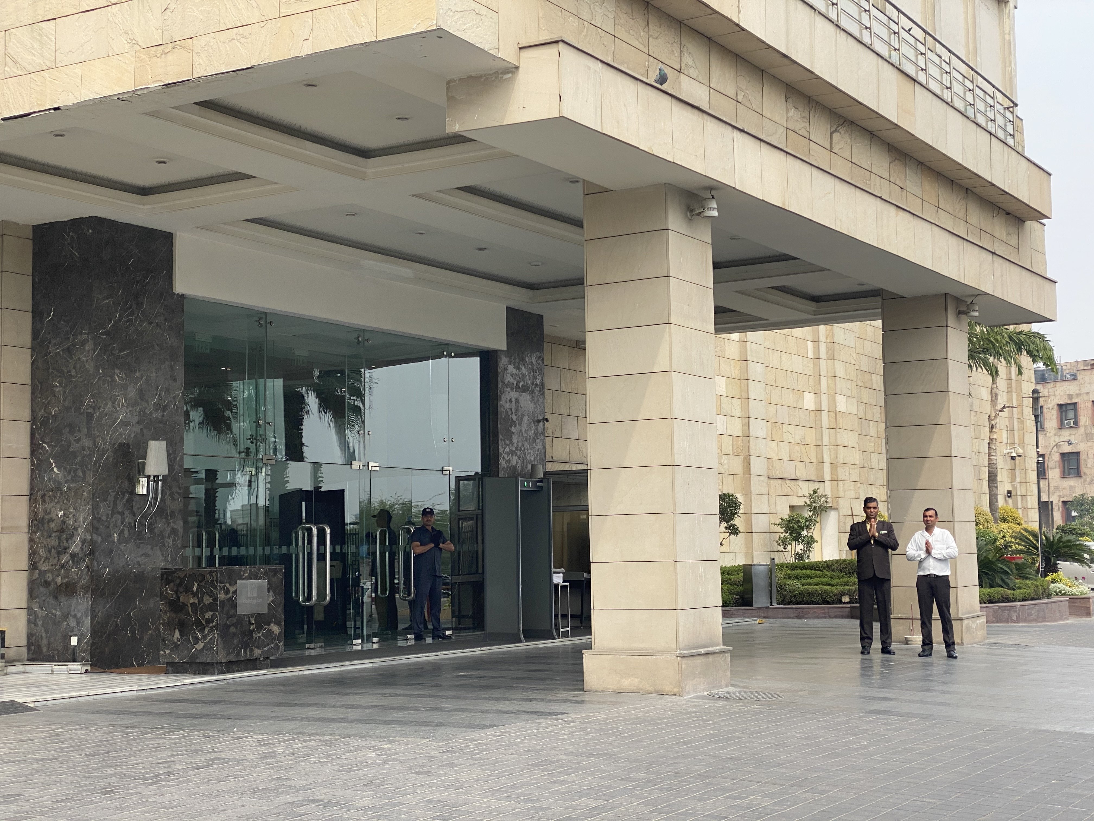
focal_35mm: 52
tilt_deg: +4.8
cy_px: 410
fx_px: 1643
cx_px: 547
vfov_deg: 28.0
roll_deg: +1.1
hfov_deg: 36.8
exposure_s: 1/773
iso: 20
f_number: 2
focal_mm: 6
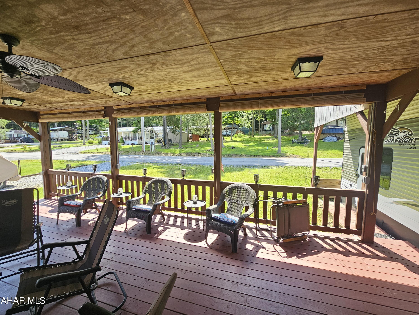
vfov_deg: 89.9
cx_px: 210
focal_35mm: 13
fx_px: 157
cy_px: 158
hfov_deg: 106.2
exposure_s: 1/275
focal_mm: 2.2
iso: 50
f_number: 2.2
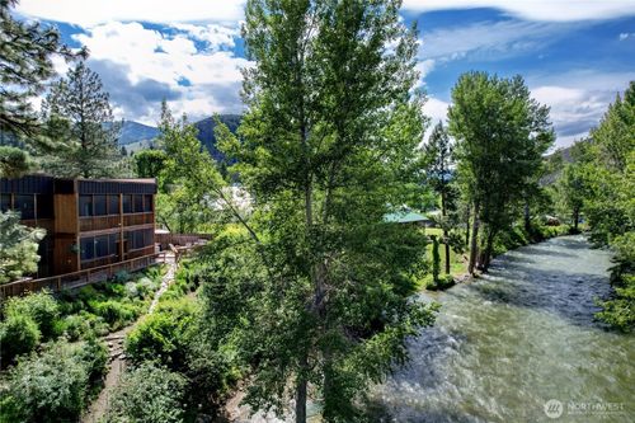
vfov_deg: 57.2
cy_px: 212
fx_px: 388
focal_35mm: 22
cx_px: 318
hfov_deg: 78.6
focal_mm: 8.4
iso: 100
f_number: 2.8
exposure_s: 1/1000
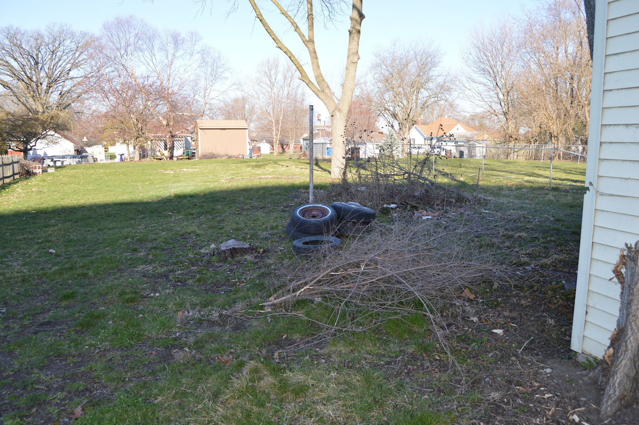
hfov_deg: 67.4
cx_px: 320
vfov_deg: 47.9
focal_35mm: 27
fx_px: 479
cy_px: 212
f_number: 5
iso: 100
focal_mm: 18
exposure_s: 1/200
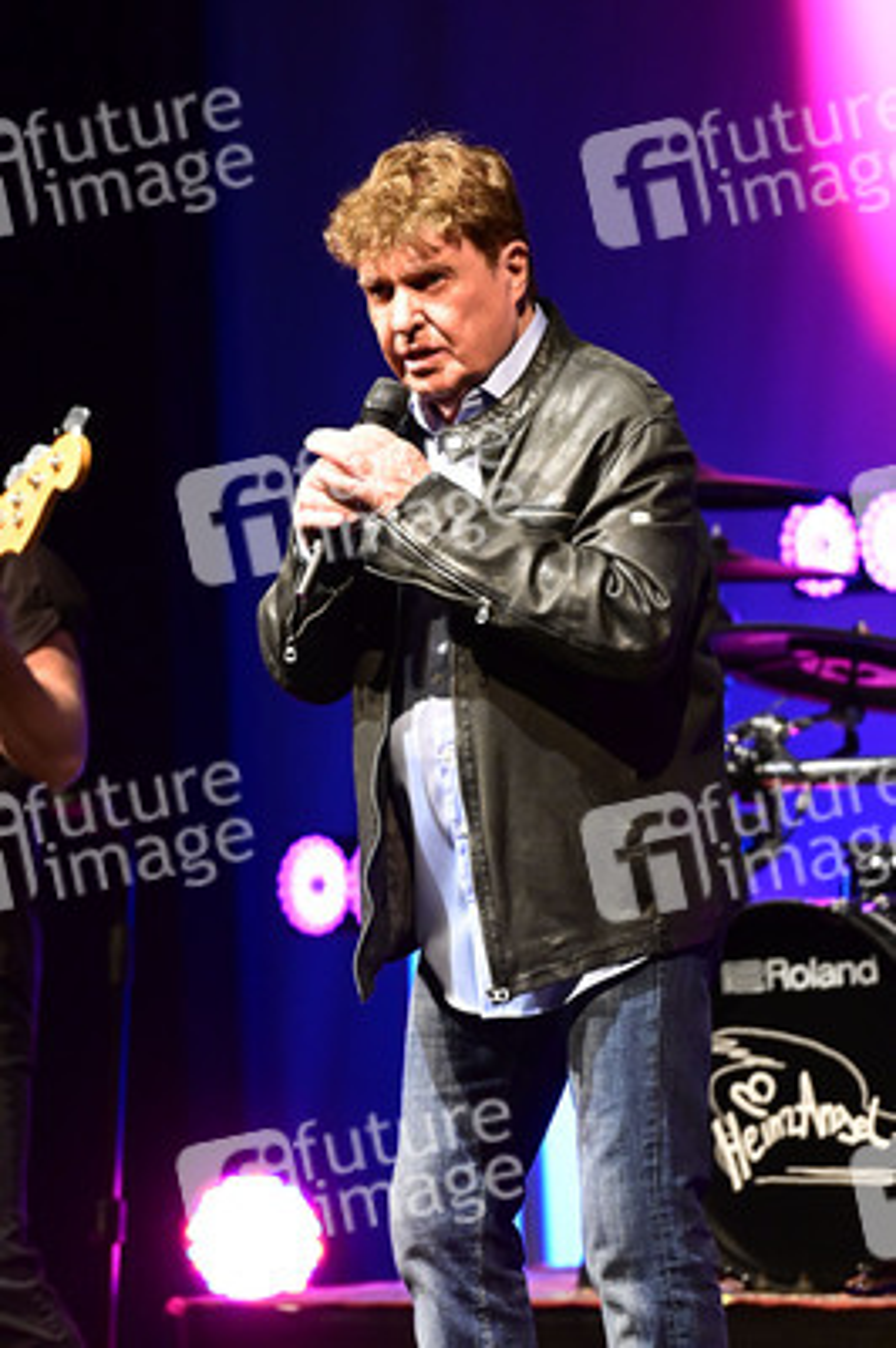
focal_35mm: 200
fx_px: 7479
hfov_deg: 6.9
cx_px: 448
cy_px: 674
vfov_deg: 10.3
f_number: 3.5
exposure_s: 1/125
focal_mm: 200
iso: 5000
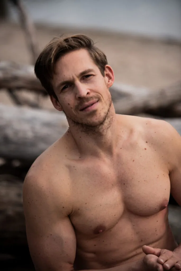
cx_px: 90
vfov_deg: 14.6
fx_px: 1054
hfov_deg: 9.8
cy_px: 136
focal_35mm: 140
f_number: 2.8
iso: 160
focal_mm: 140
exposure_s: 1/2000
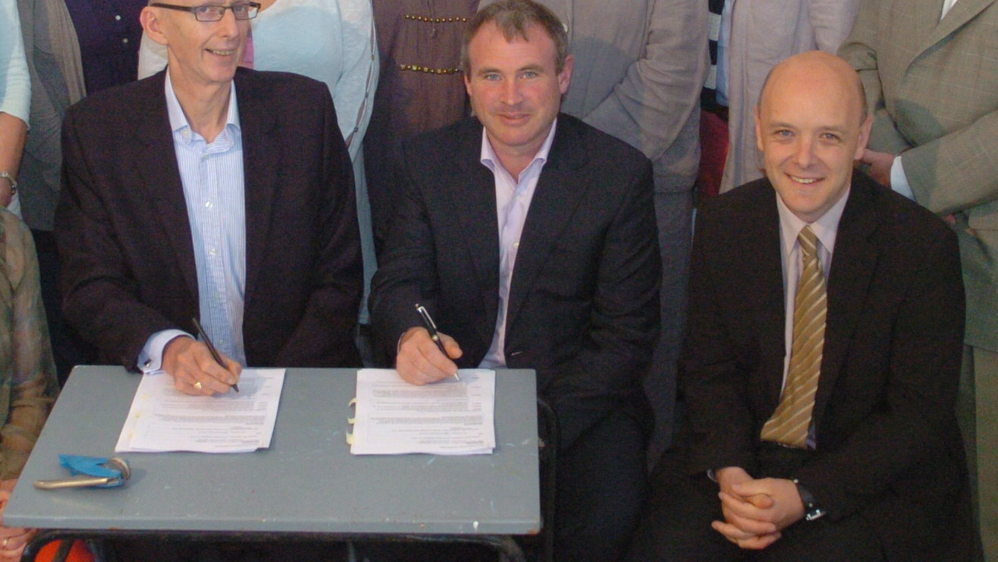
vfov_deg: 16.9
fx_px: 1879
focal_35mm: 71
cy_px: 134
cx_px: 426
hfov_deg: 29.7
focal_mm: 24
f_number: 5.6
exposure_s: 1/60
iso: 800
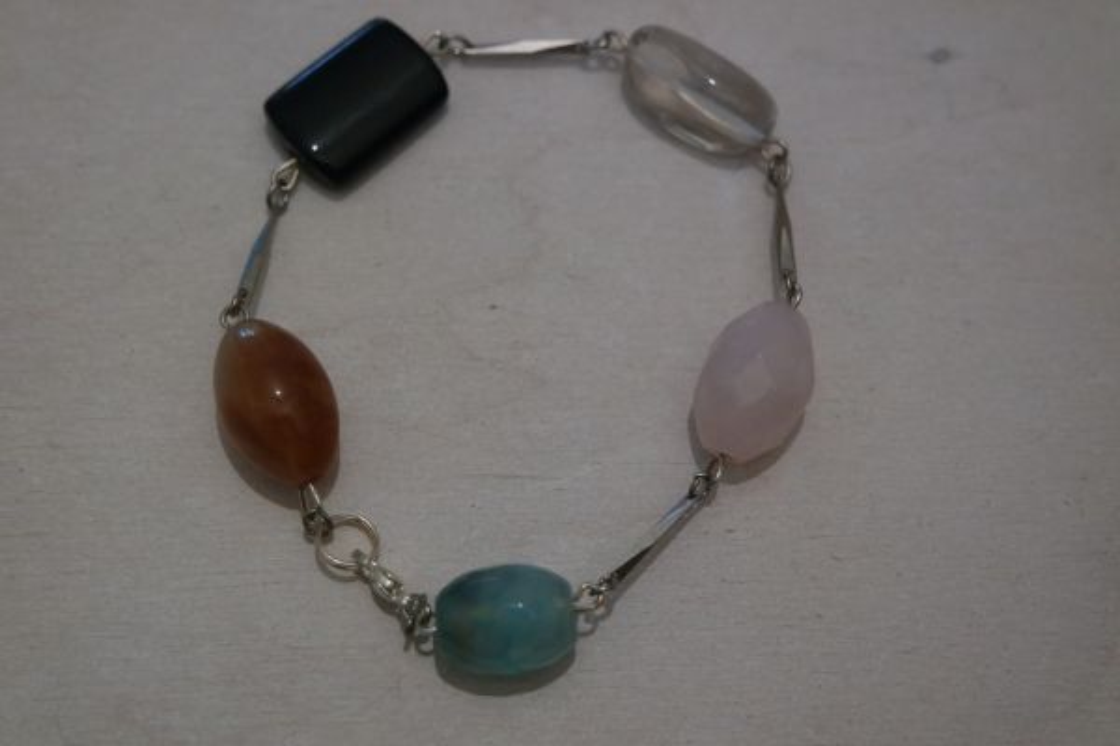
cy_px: 373
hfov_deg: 31.9
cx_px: 560
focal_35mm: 63
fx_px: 1960
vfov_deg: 21.6
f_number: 5.6
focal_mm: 41
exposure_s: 1/60
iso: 3200
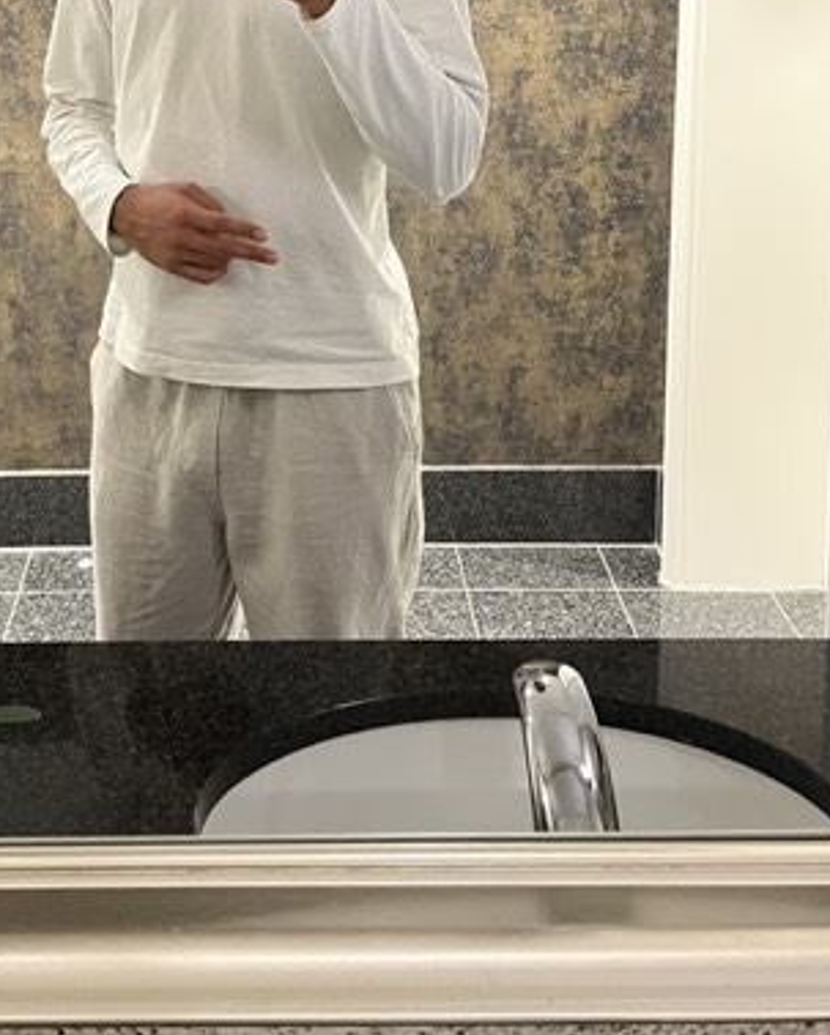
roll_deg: +1.9
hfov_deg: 29.4
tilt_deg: -12.4
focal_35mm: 51
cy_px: 131
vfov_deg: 34.8
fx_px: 1564
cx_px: 241
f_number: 1.6
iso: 320
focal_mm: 5.1
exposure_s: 1/50
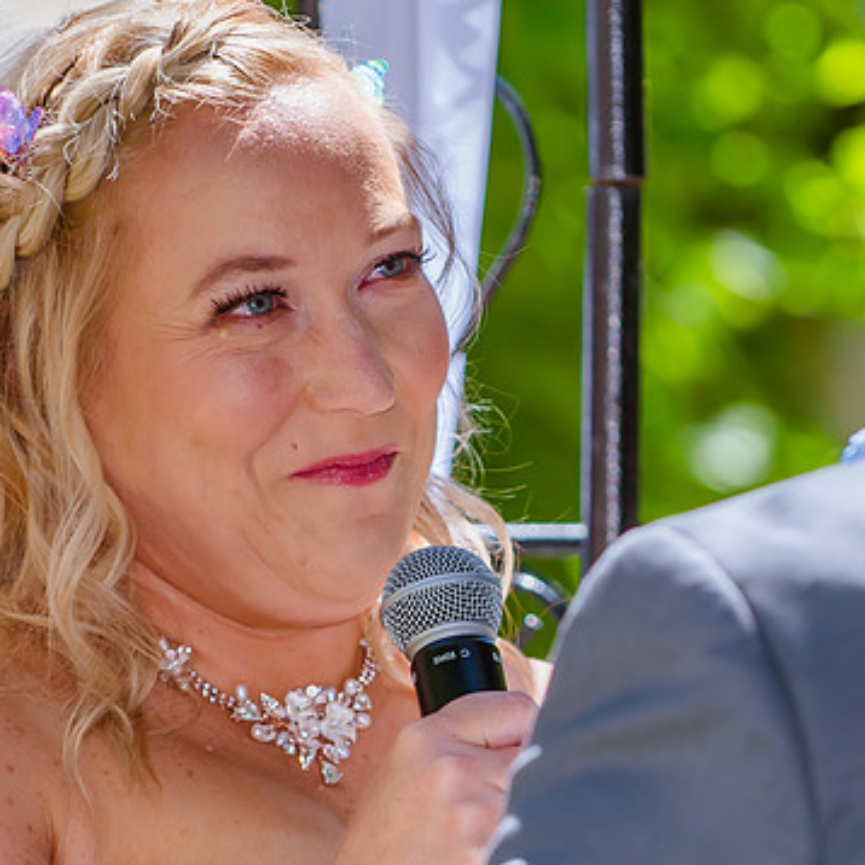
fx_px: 13485
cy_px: 532
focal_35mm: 477
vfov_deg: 3.7
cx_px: 479
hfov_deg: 3.7
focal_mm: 170
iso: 200
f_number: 4
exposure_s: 1/640
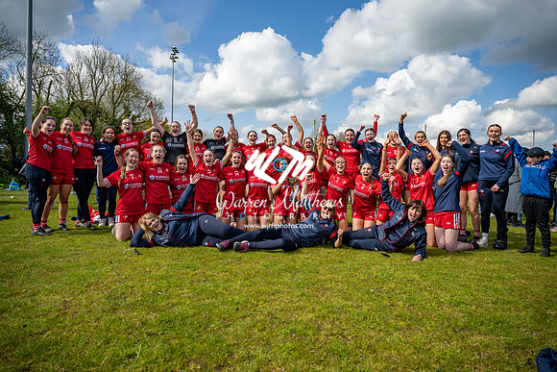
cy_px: 186
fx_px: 371
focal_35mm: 24
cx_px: 278
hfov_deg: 73.7
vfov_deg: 53.2
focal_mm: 24
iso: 100
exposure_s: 1/1000
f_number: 4
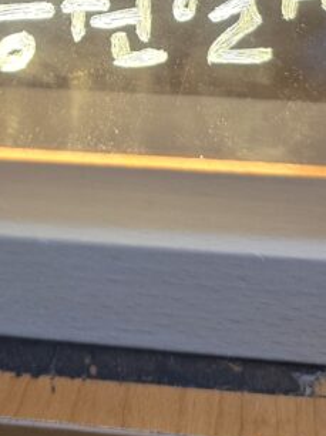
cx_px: 102
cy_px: -114
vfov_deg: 22.9
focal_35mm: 77
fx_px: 968
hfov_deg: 19.0
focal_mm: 6.3
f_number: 1.7
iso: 200
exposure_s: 1/120
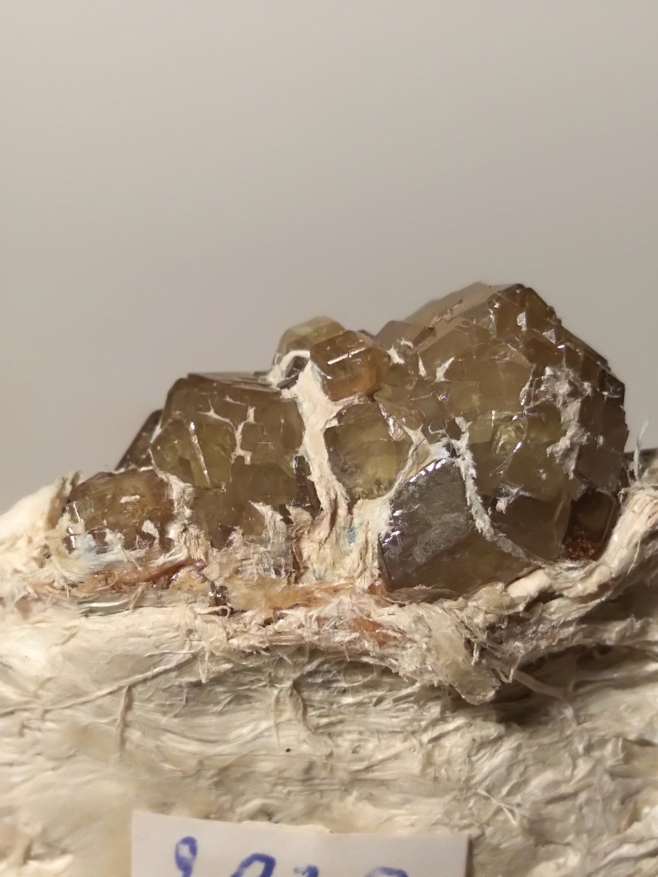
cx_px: 329
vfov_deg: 67.3
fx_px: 659
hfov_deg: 53.1
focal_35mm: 26
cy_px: 438
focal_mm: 3.54
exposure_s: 1/108
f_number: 2
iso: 100
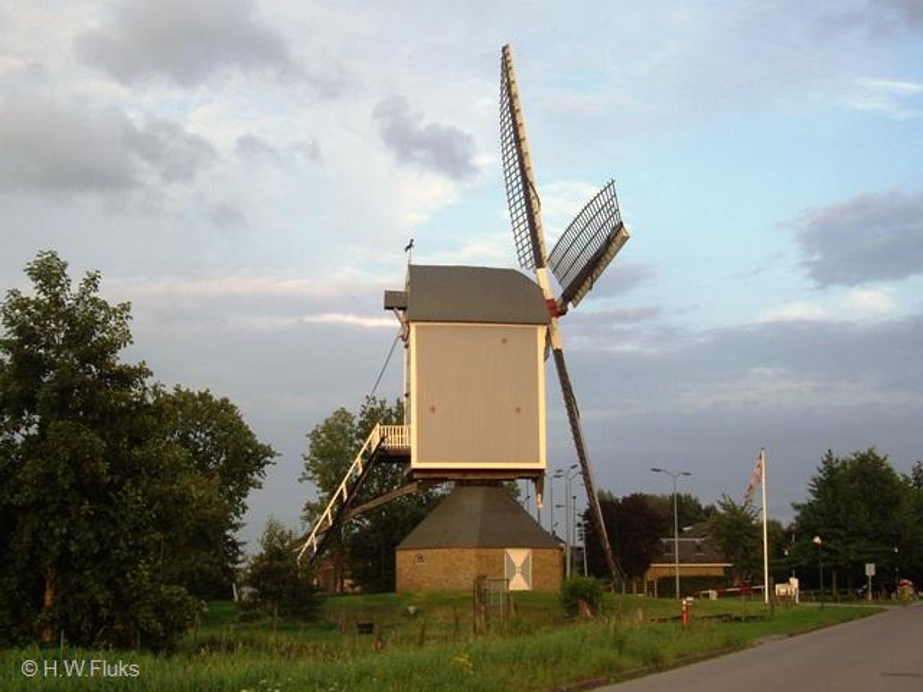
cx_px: 462
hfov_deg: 49.0
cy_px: 346
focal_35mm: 38
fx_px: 1013
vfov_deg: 37.7
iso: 64
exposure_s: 1/250
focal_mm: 7.9
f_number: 2.8
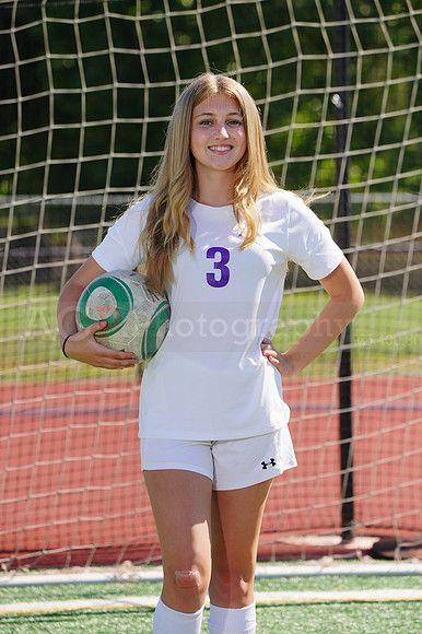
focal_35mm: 327
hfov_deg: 4.2
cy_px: 317
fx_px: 5756
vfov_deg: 6.3
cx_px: 211
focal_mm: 327
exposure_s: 1/250
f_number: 11
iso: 200
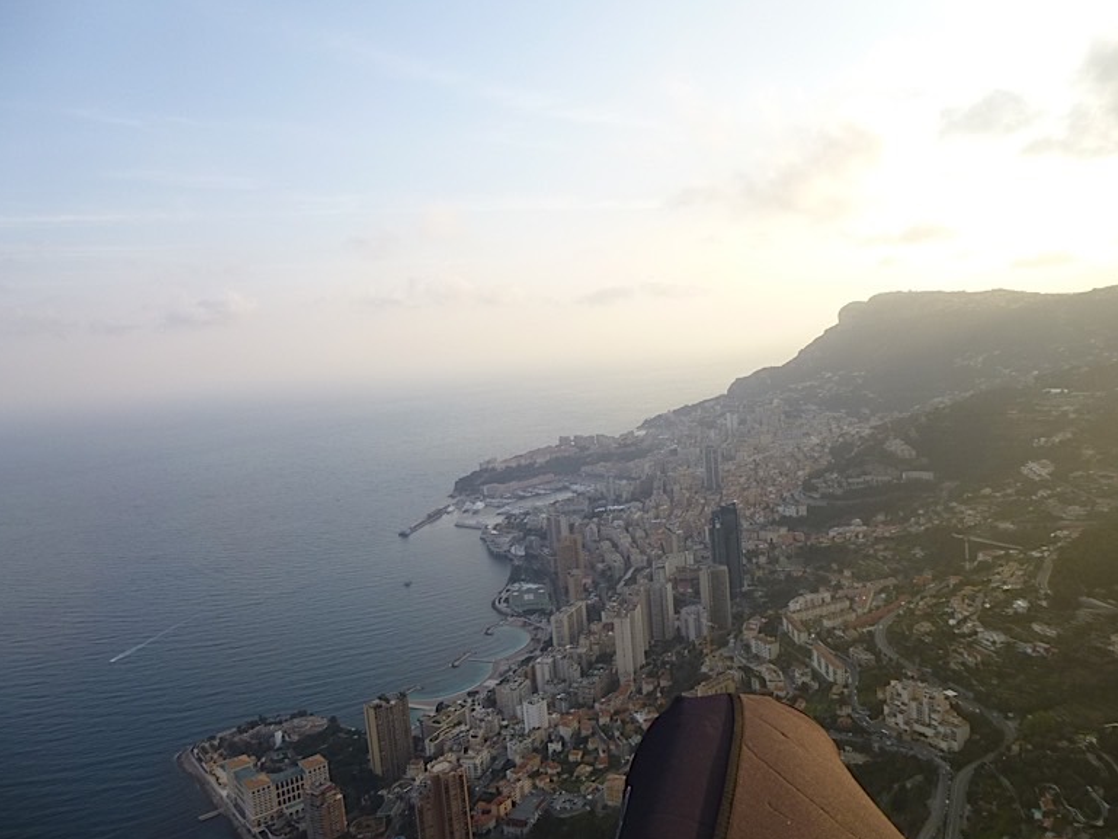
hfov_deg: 67.3
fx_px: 840
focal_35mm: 26
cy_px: 430
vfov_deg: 53.1
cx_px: 550
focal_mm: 4.5
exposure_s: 1/640
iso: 100
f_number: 3.1
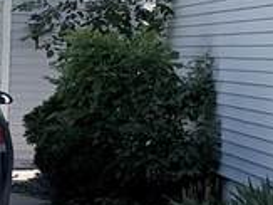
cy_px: 66
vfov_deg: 7.8
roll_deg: -1.7
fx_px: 1489
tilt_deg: -0.1
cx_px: 601
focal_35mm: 189
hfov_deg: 9.6
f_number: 1.78
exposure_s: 1/3145
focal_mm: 6.76
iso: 100
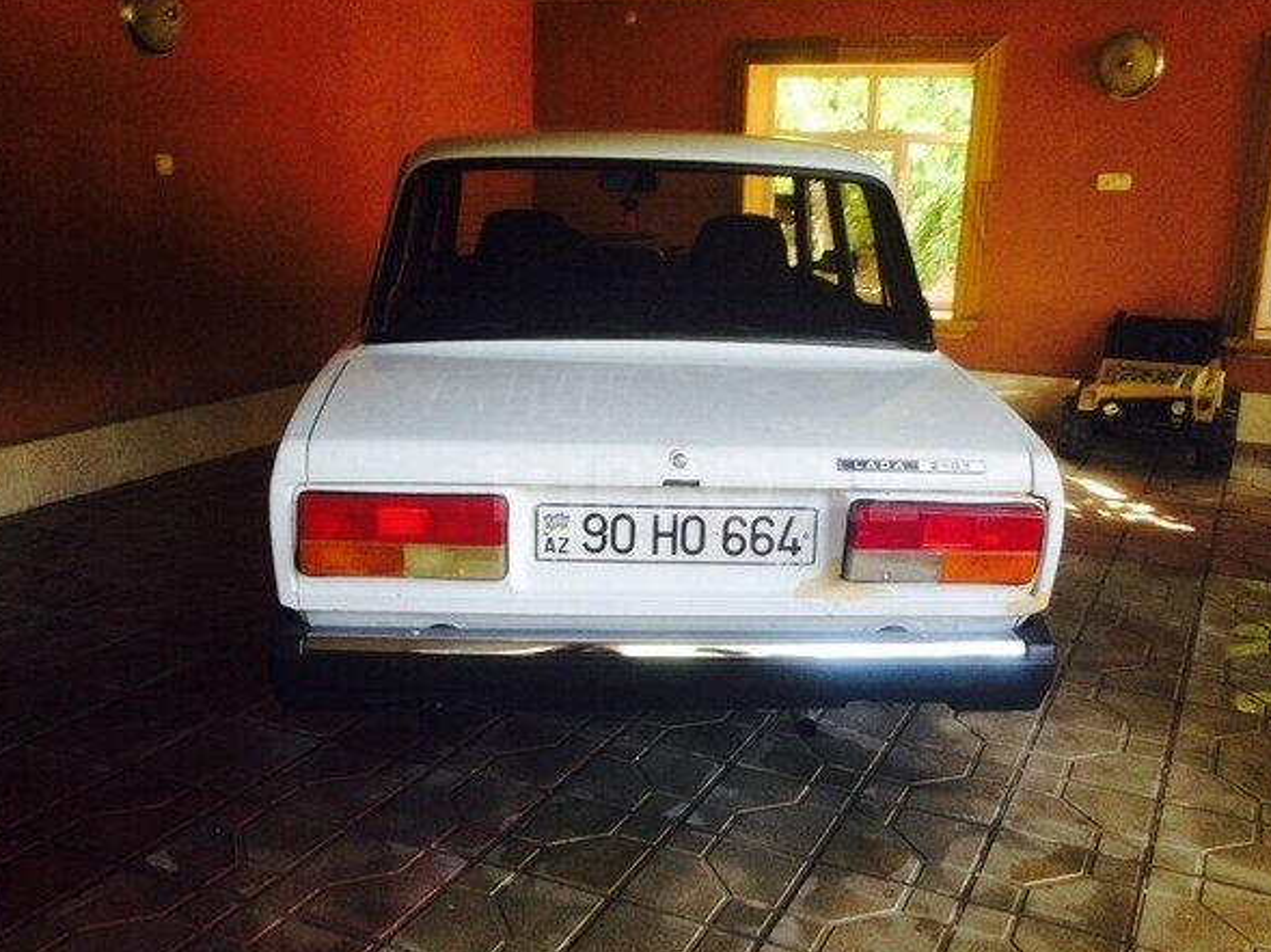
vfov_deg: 38.6
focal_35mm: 37
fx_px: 1358
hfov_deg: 50.1
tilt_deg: -12.3
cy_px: 489
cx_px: 697
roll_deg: -3.7
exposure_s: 1/24
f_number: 2.4
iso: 50
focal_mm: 4.12
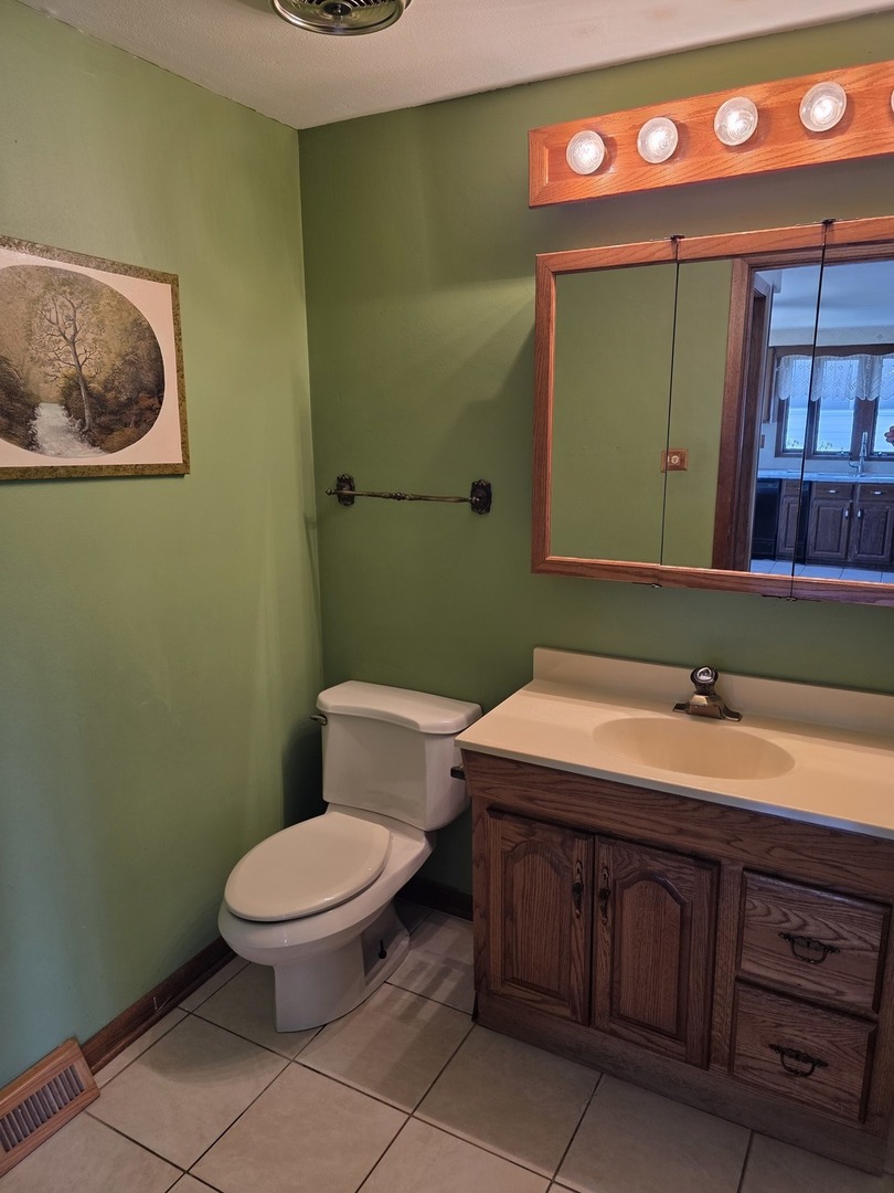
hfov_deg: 58.9
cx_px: 447
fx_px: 792
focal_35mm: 23
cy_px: 596
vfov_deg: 73.9
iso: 160
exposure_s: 1/120
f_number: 1.7
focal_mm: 6.3
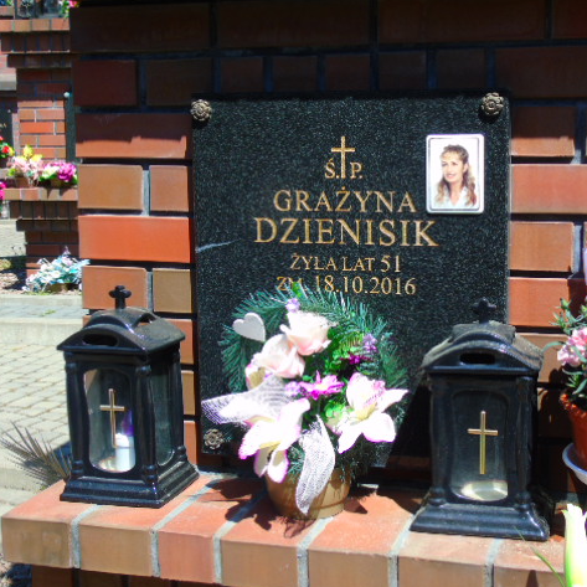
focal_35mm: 55
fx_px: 1055
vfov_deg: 31.1
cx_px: 360
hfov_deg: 31.0
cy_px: 295
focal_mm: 8.2
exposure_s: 1/320
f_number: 4.1
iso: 80
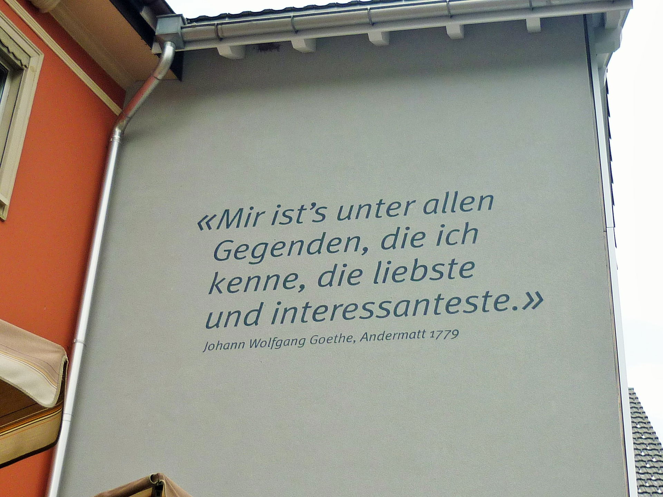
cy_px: 248
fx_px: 1226
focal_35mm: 64
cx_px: 332
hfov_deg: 30.3
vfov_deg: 22.9
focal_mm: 5.9
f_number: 8
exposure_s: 1/160
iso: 80
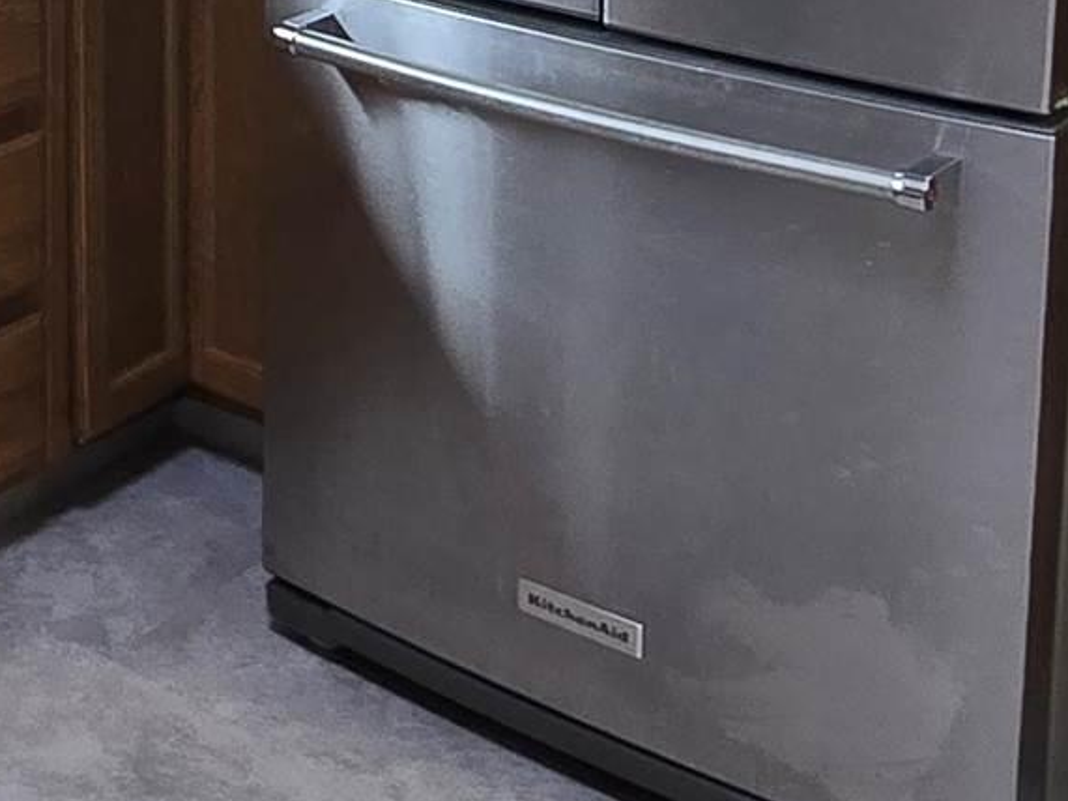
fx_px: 2159
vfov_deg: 18.9
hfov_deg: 26.5
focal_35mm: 70
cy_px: -337
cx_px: 37
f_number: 2.2
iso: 125
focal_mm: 2.2
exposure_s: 1/54.4
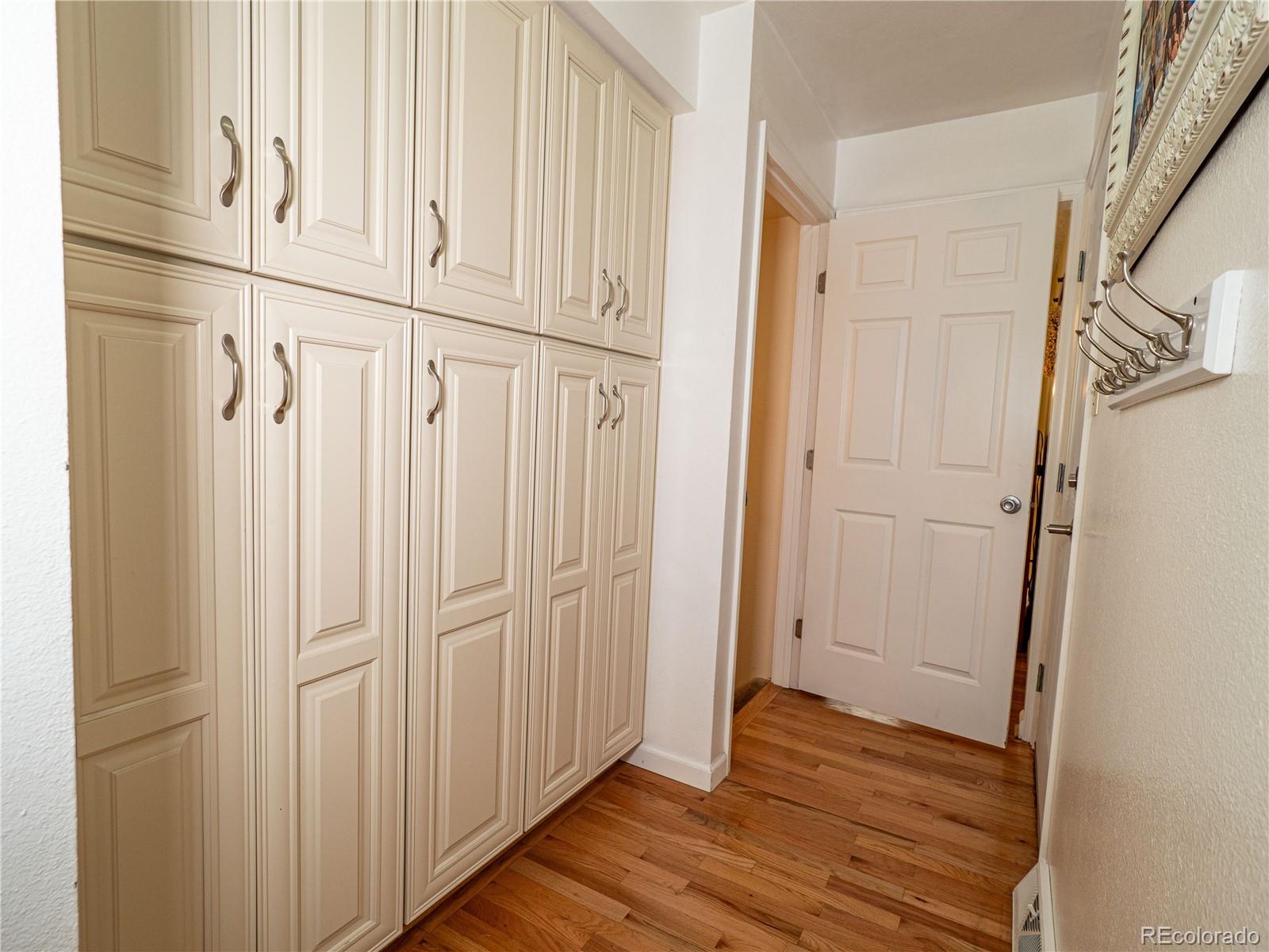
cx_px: 634
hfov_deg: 87.8
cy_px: 476
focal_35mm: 18
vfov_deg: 71.6
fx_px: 660
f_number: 4.5
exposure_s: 1/20
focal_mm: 9
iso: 200
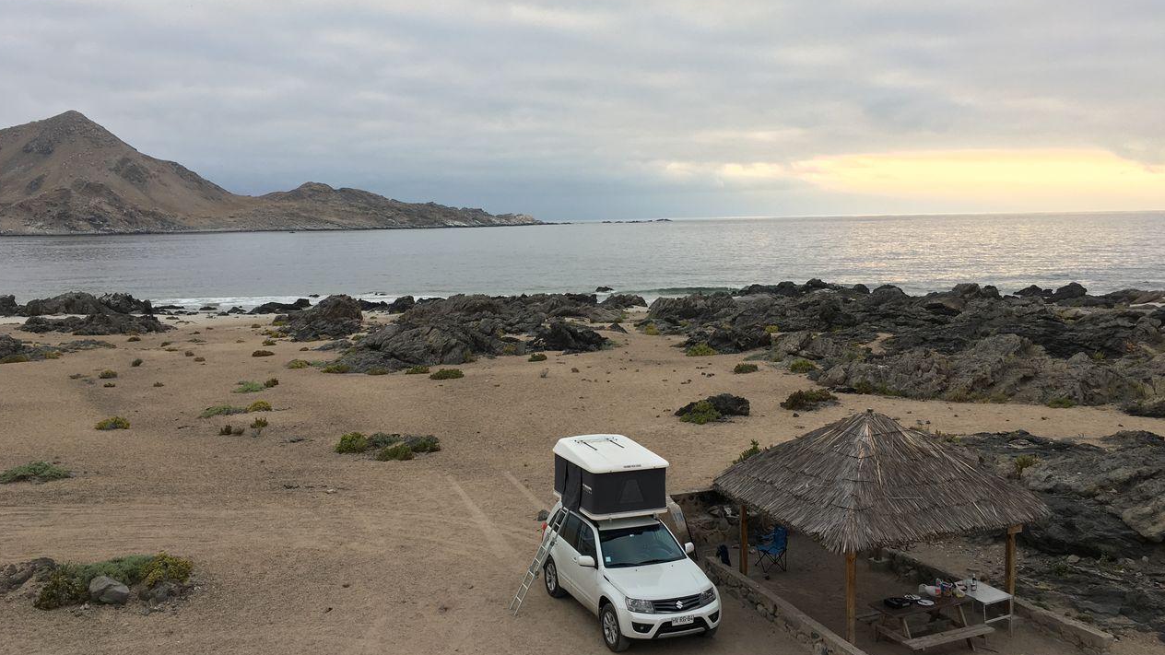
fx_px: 989
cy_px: 314
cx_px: 577
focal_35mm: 32
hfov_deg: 61.0
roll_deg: +0.6
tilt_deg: -5.9
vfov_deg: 36.7
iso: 25
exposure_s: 1/135
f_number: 2.2
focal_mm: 4.15
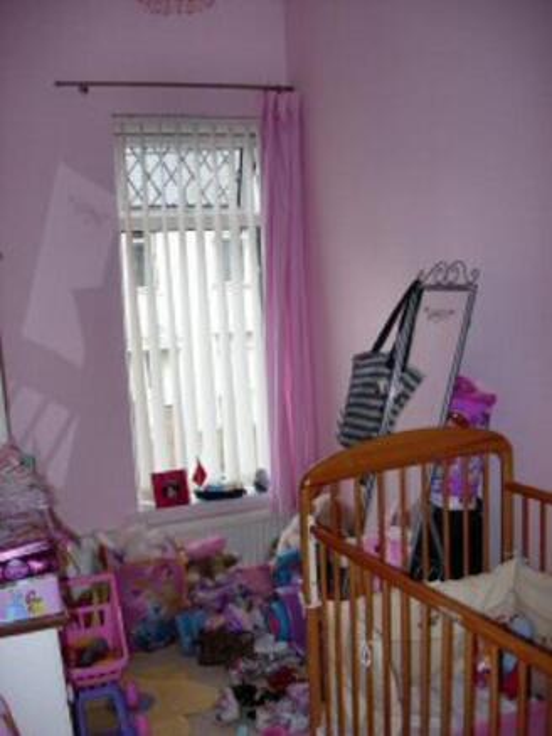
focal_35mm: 38
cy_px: 368
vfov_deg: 49.0
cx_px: 276
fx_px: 808
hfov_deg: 37.7
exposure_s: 1/166
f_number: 2.8
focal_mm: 7.8
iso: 79
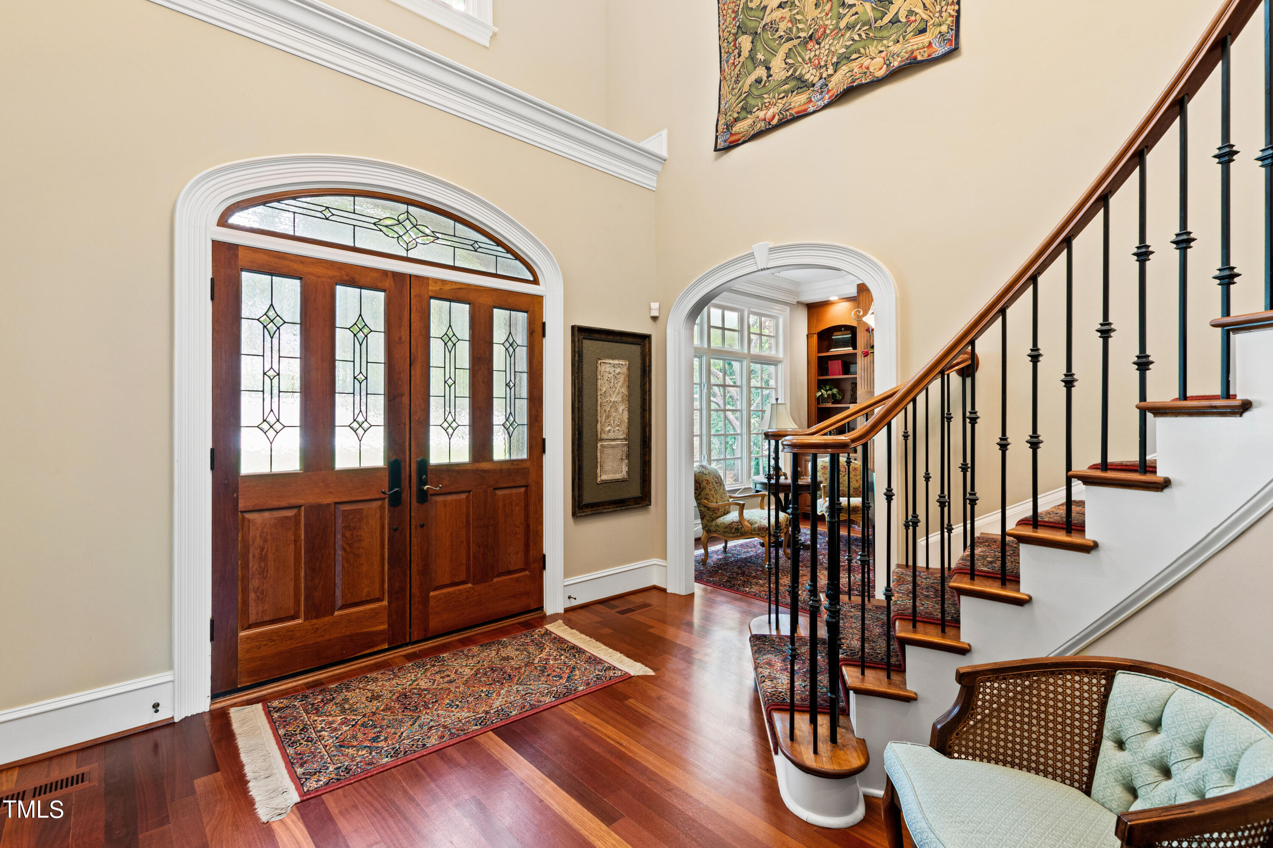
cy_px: 424
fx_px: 530
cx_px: 636
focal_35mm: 15
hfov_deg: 100.4
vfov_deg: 77.3
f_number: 8
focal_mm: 10
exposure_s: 1.3
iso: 100
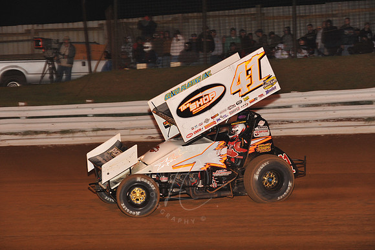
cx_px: 188
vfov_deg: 12.2
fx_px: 1166
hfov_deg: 18.3
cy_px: 125
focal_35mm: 112
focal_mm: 112
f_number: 6.3
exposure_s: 1/320
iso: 1250
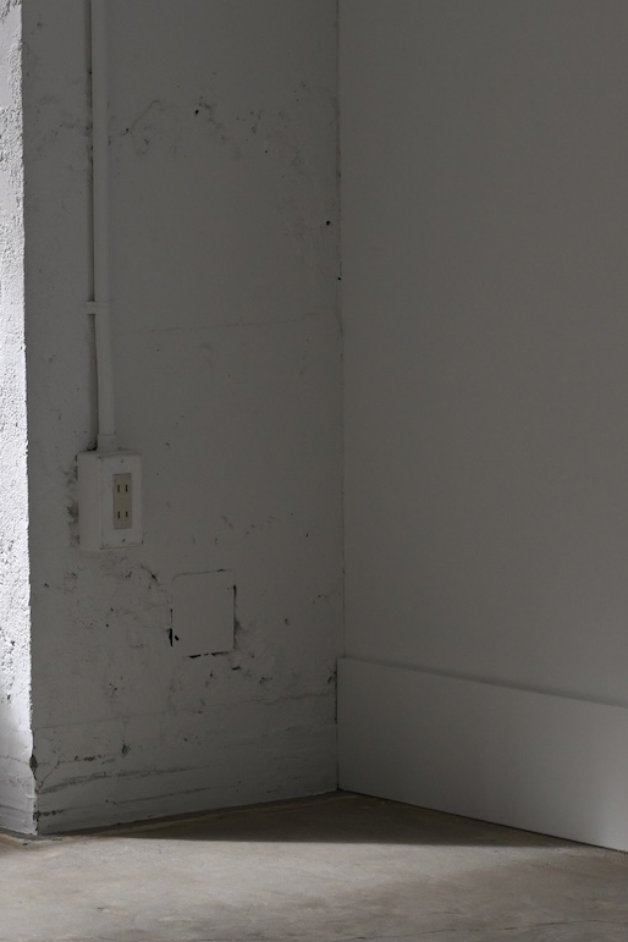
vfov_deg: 11.5
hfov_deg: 7.6
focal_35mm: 179
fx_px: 4683
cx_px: -6
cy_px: 327
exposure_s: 1/250
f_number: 8
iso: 400
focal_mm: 69
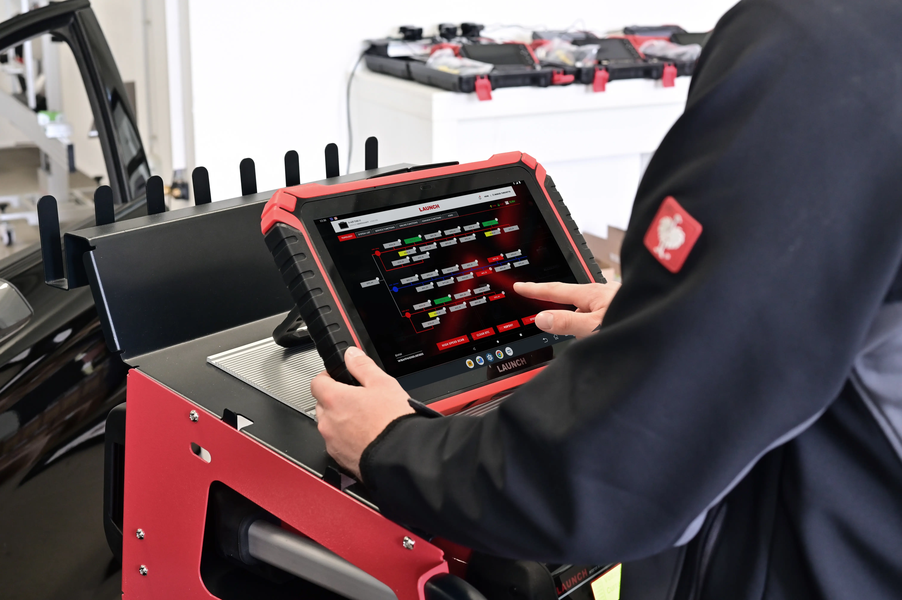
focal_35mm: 50
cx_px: 451
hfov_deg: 39.6
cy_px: 300
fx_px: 1252
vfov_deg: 27.0
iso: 1600
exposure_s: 1/30
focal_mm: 50
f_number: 9
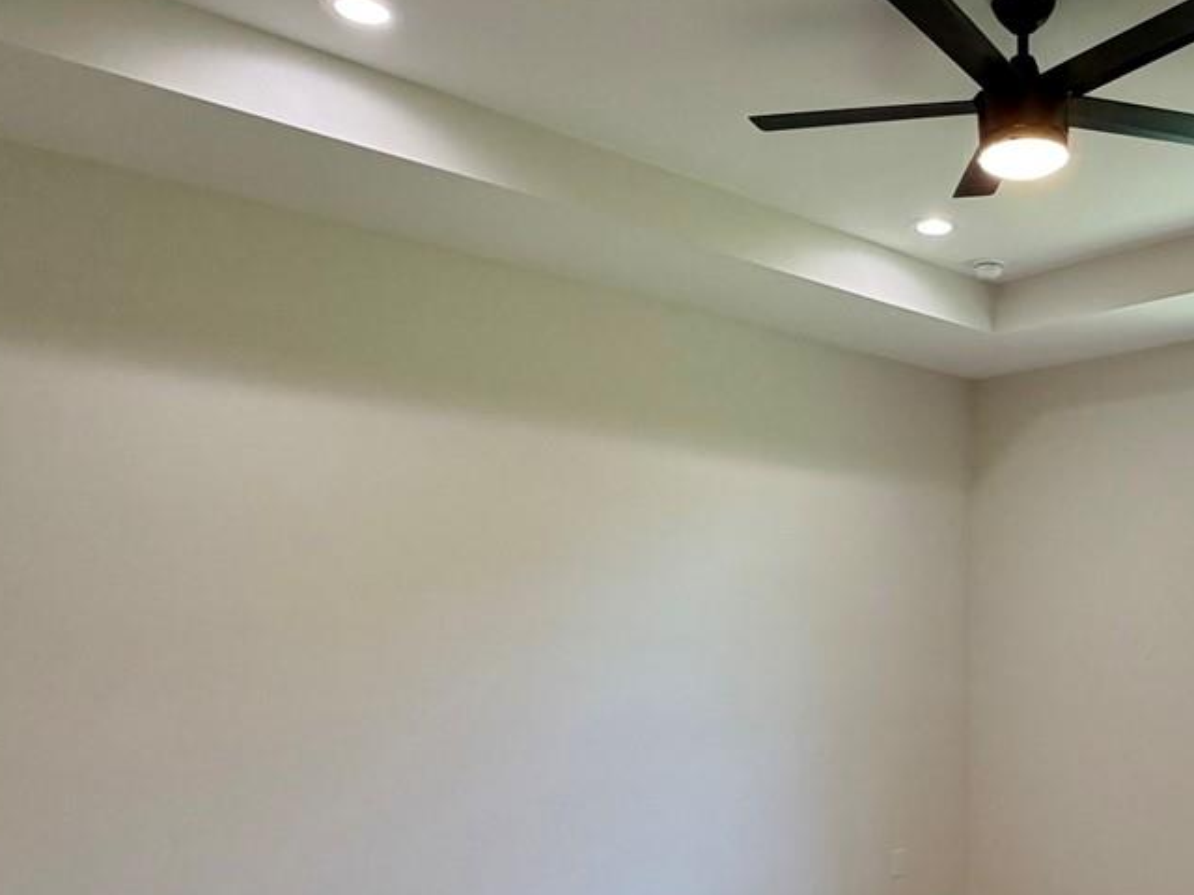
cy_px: 630
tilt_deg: +0.2
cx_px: 899
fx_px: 1207
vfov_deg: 40.0
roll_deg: -0.4
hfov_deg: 50.4
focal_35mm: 35
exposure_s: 1/120
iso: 200
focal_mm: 2.22
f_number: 2.2
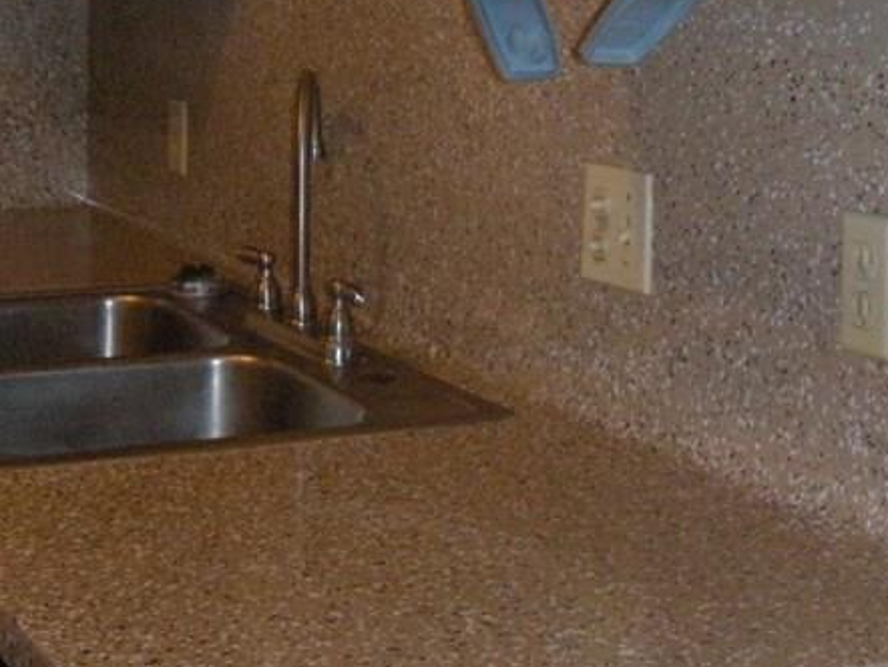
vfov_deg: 18.1
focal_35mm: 81
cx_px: 675
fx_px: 2079
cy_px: 133
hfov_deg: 23.8
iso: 400
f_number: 3.8
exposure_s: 1/60
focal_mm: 5.9
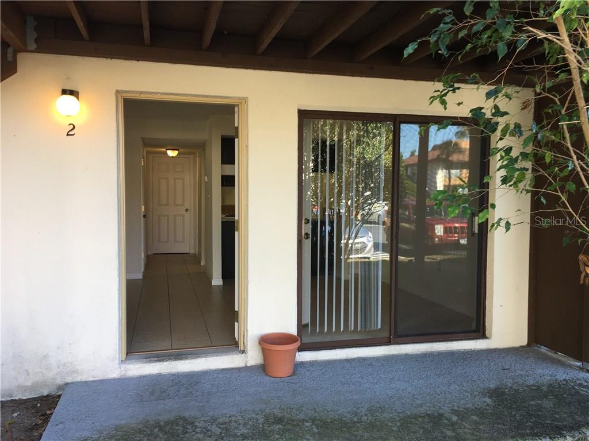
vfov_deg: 48.2
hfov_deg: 61.7
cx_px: 294
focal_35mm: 29
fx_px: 493
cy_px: 220
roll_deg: -0.4
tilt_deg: -3.2
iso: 40
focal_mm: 4.15
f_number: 2.2
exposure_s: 1/120
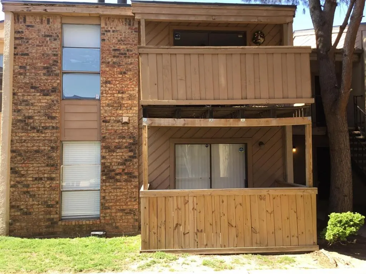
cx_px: 183
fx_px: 328
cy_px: 137
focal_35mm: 31
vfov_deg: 45.4
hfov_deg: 58.4
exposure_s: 1/251
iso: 25
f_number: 2.4
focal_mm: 3.3
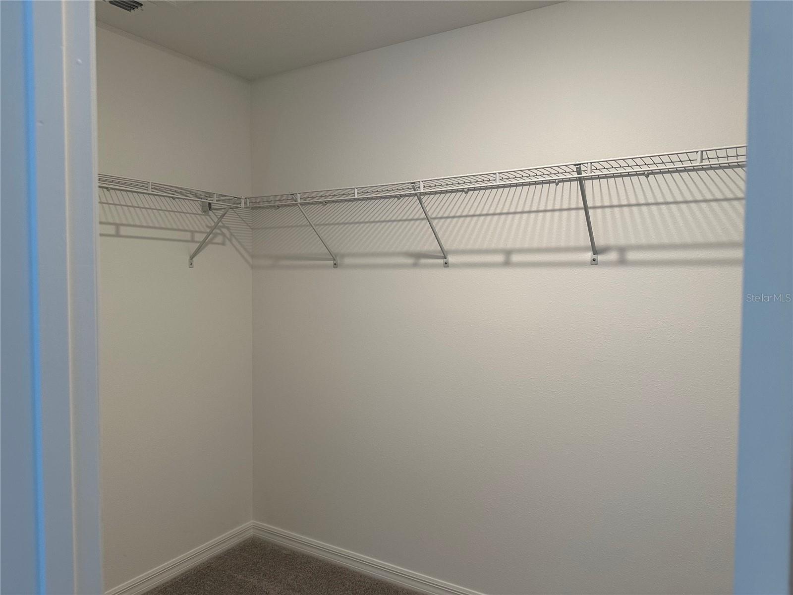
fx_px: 550
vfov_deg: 56.8
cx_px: 396
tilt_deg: -1.8
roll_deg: -0.3
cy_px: 298
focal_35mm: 24
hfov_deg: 71.6
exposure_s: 1/120
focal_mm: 6.86
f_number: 1.78
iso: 200
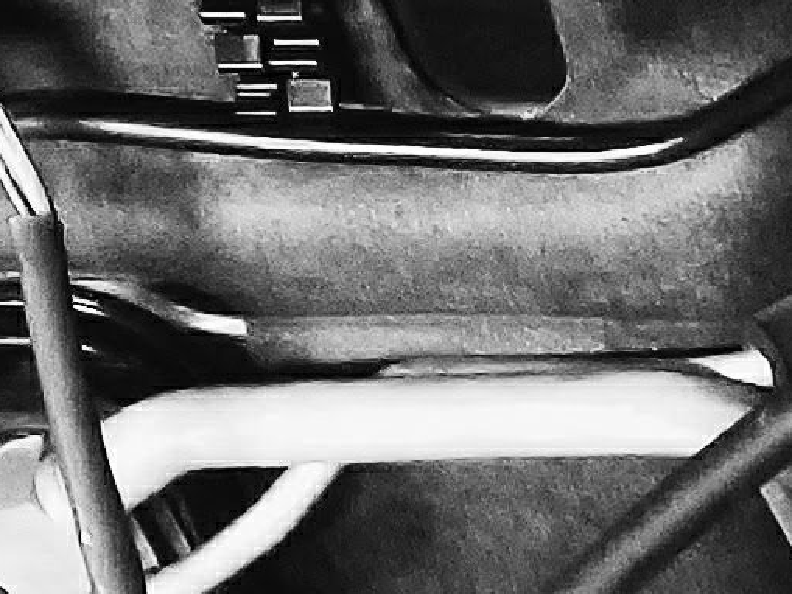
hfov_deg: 8.7
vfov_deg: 6.3
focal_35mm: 206
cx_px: 1884
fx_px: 4714
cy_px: 2127
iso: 640
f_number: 1.7
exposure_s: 1/10
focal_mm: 4.25
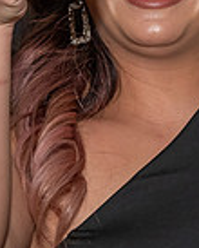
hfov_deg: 5.3
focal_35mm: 291
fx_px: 2138
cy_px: 101
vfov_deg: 6.6
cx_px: 153
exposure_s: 1/250
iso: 400
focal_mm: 35
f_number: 5.6
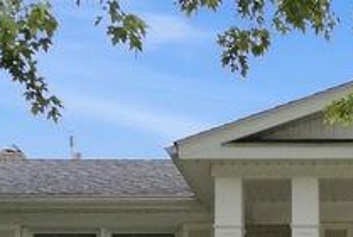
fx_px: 1728
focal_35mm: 176
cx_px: 443
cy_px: 416
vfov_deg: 7.6
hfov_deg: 11.4
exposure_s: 1/1600
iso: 250
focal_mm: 24
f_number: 2.5
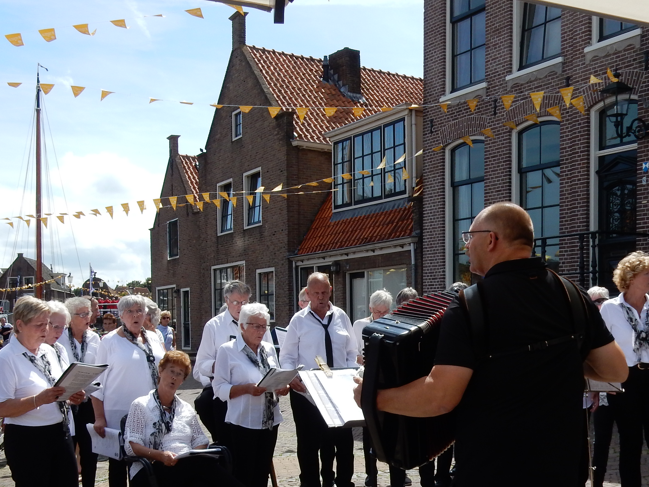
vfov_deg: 29.4
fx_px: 919
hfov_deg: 38.9
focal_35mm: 49
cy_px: 330
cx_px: 313
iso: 125
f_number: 4
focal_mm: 5.4
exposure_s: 1/1250
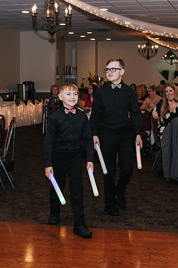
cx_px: 139
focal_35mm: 65
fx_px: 486
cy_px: 117
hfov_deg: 20.6
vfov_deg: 30.8
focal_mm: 35
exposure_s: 1/200
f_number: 3.2
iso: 800
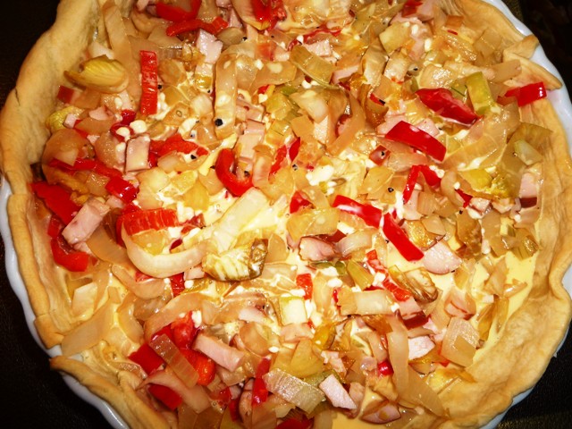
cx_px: 286
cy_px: 214
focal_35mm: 28
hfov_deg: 63.4
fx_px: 463
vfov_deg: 49.7
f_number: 3.3
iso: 100
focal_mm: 4.7
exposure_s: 1/30
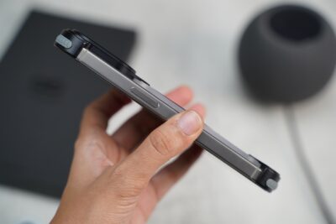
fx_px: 616
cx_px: 168
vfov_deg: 20.6
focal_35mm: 66
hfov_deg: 30.5
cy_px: 112
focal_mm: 66
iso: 1250
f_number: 4
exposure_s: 1/80
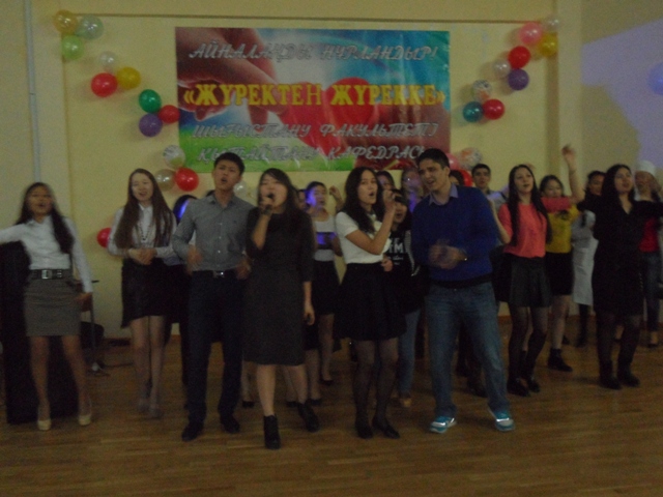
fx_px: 709
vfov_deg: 38.7
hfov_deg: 50.1
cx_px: 332
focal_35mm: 37
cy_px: 248
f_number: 10.1
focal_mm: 6.6
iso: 800
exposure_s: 1/15
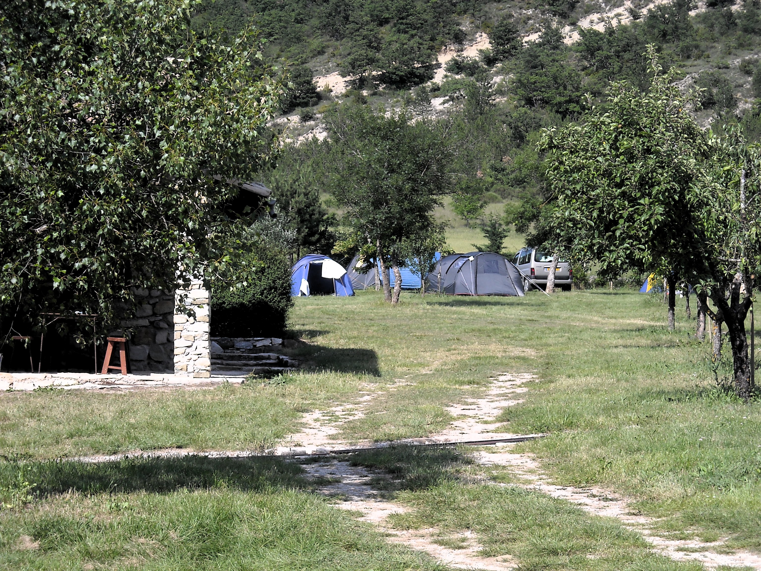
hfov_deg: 18.7
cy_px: 286
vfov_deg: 14.1
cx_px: 380
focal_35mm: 105
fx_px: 2308
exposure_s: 1/323
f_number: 4.7
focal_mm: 17.1
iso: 64
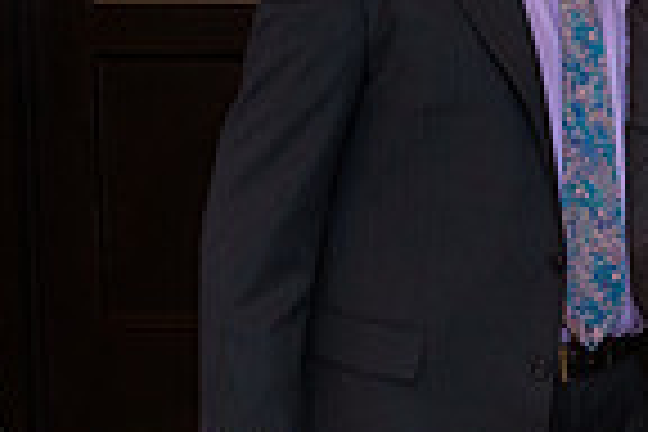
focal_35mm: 137
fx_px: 2466
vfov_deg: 10.0
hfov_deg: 14.3
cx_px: 855
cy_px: 110
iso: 1600
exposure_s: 1/160
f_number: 3.2
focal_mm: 34
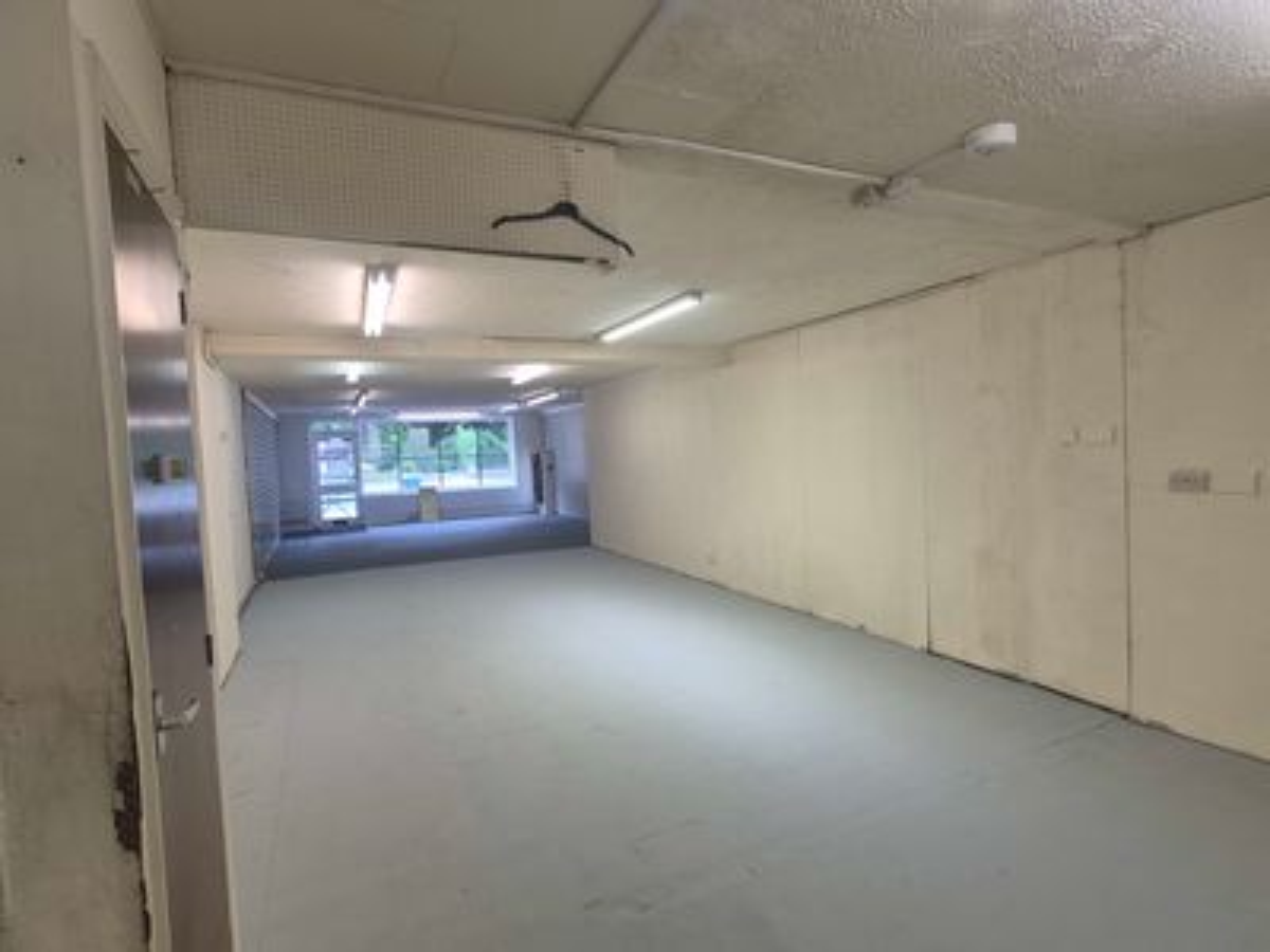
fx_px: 477
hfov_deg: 106.2
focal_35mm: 13
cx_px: 635
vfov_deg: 89.9
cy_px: 476
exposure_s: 1/100
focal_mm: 1.74
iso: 80
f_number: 2.2
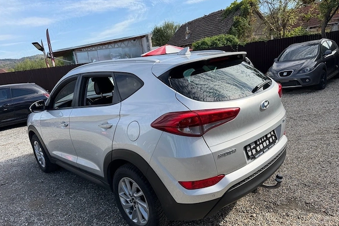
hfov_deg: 69.4
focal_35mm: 26
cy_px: 127
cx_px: 169
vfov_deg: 49.4
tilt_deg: -15.1
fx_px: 245
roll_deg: +8.4
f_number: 1.78
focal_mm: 6.76
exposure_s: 1/2525
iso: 80
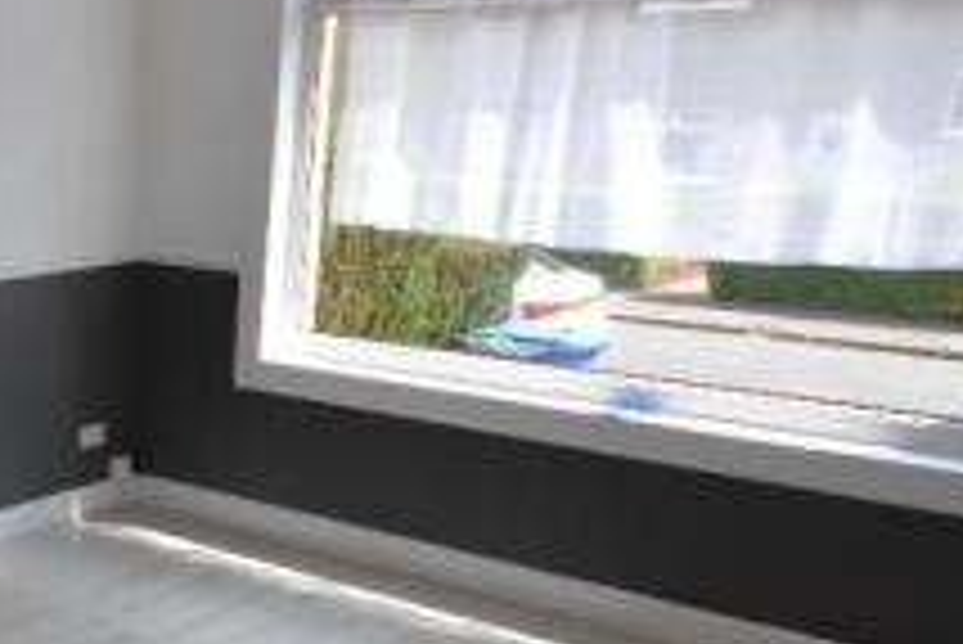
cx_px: 83
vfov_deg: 27.8
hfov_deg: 39.4
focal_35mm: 46
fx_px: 1231
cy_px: 624
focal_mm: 10
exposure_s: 1/125
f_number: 5.6
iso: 160
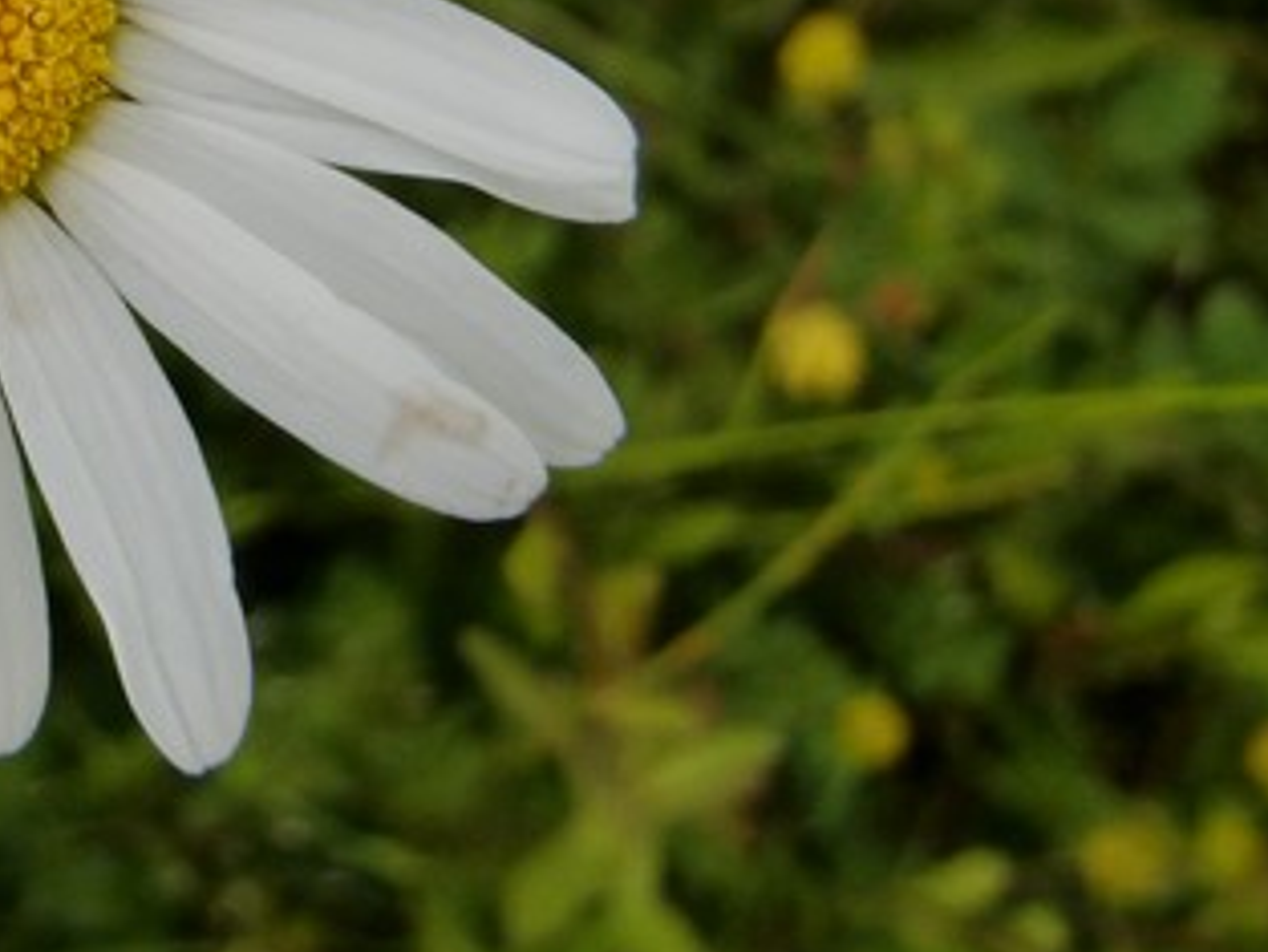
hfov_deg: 19.4
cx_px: -117
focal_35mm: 97
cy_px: -186
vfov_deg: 14.8
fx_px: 3555
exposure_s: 1/250
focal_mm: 6.66
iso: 64
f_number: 3.9
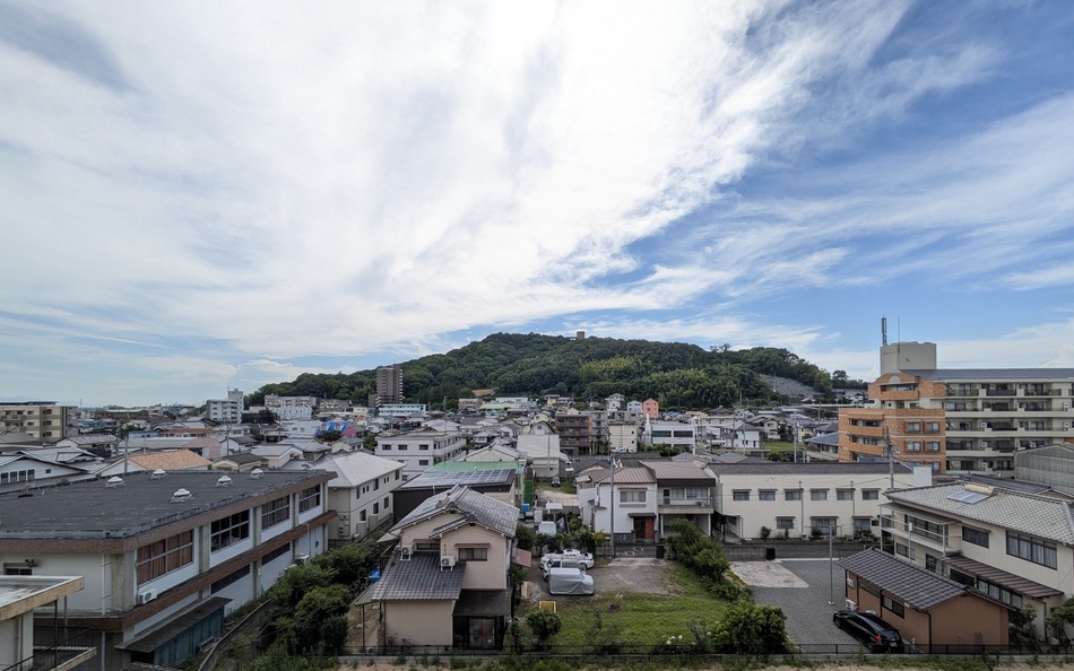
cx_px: 540
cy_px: 400
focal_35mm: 15
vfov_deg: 74.1
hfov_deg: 101.5
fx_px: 439
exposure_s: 1/1631
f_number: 2.2
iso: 50
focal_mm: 1.83
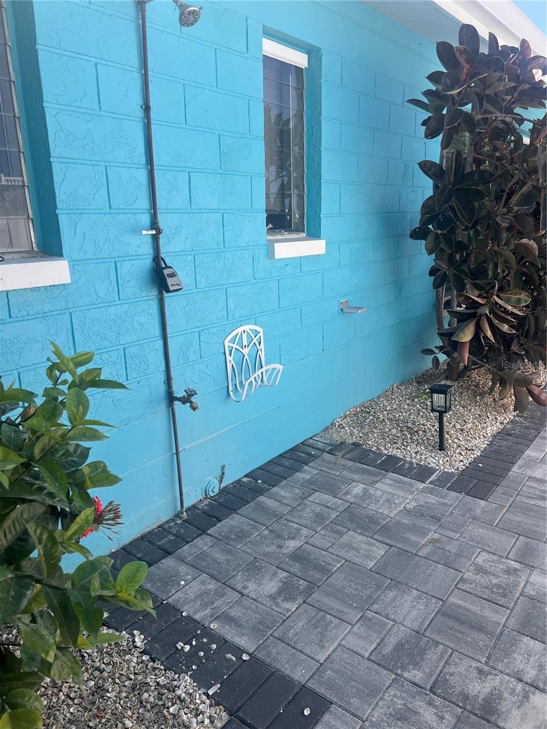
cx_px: 274
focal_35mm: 26
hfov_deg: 53.1
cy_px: 364
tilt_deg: -13.2
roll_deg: +0.2
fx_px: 548
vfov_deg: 67.3
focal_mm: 5.7
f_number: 1.5
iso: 50
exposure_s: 1/1934
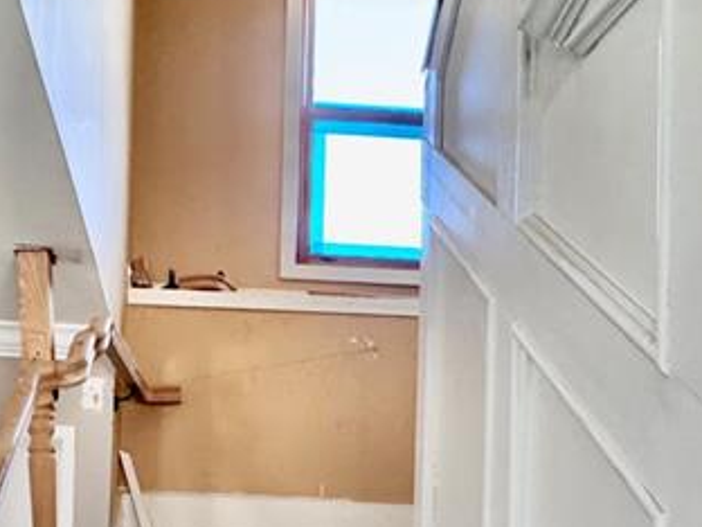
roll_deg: -2.0
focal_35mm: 46
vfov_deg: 27.4
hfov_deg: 41.0
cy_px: 649
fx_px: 933
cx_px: 266
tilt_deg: +3.9
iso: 400
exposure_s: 1/60
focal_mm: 2.22
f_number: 2.2
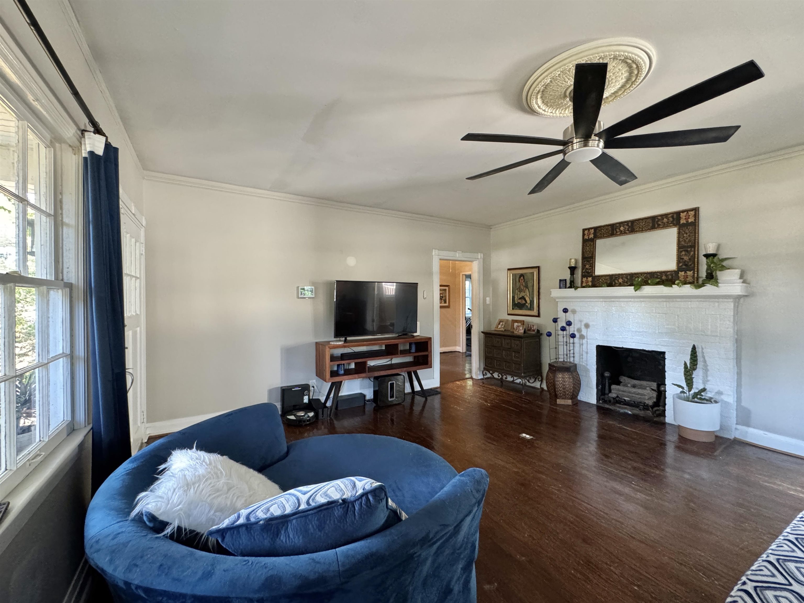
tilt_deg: -1.0
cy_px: 302
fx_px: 325
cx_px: 402
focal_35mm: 14
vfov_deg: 85.7
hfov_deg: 102.1
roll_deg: +0.8
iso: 500
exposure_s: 1/60
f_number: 2.2
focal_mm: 2.22
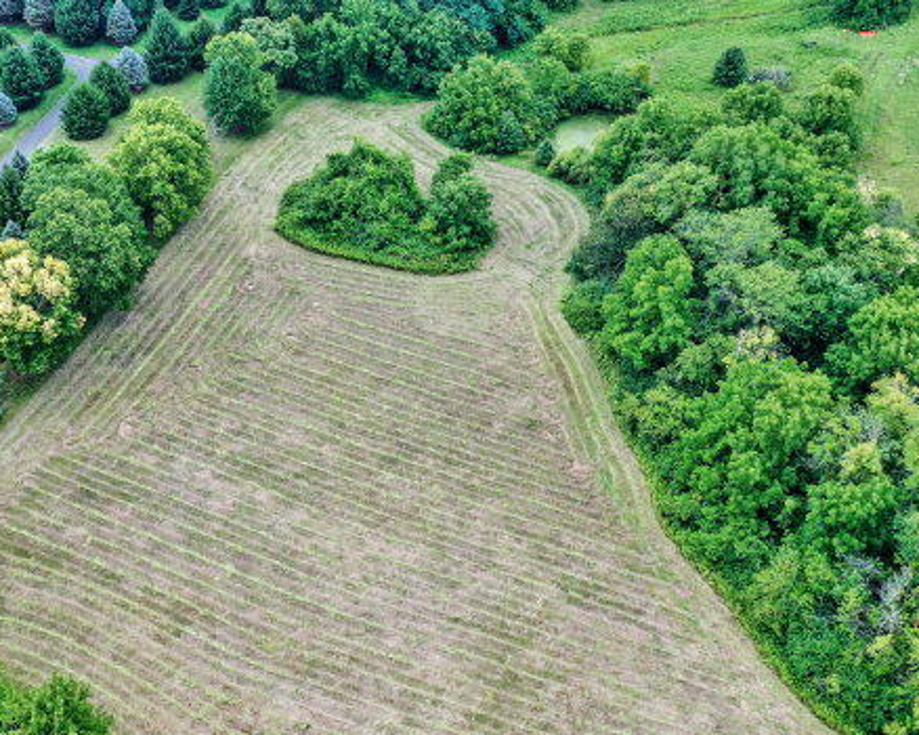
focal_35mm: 45
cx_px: 308
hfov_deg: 40.7
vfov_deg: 33.4
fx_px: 1223
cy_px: 395
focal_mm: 10.26
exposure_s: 1/120
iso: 100
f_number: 4
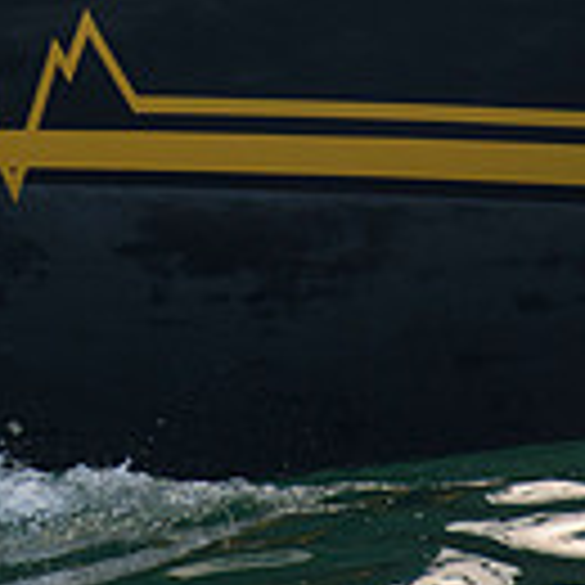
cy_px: -252
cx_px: 76
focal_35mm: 587
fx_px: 11223
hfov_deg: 3.0
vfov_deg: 3.0
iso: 320
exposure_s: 1/1600
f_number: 4
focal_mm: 200
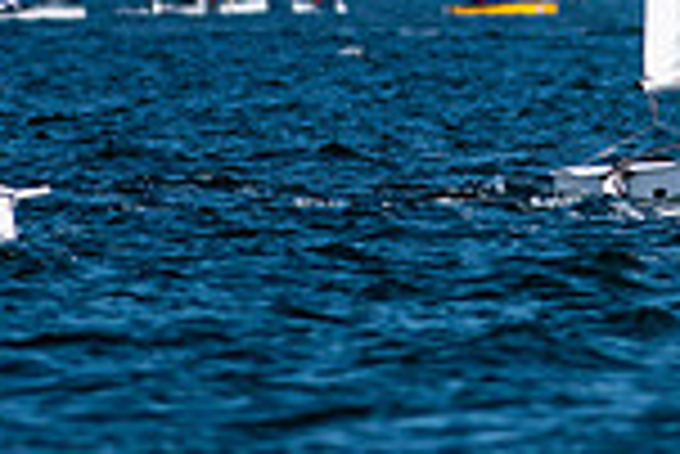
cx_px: 1238
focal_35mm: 1761
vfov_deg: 0.8
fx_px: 33295
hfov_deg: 1.2
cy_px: -348
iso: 200
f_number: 5
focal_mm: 300
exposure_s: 1/3200
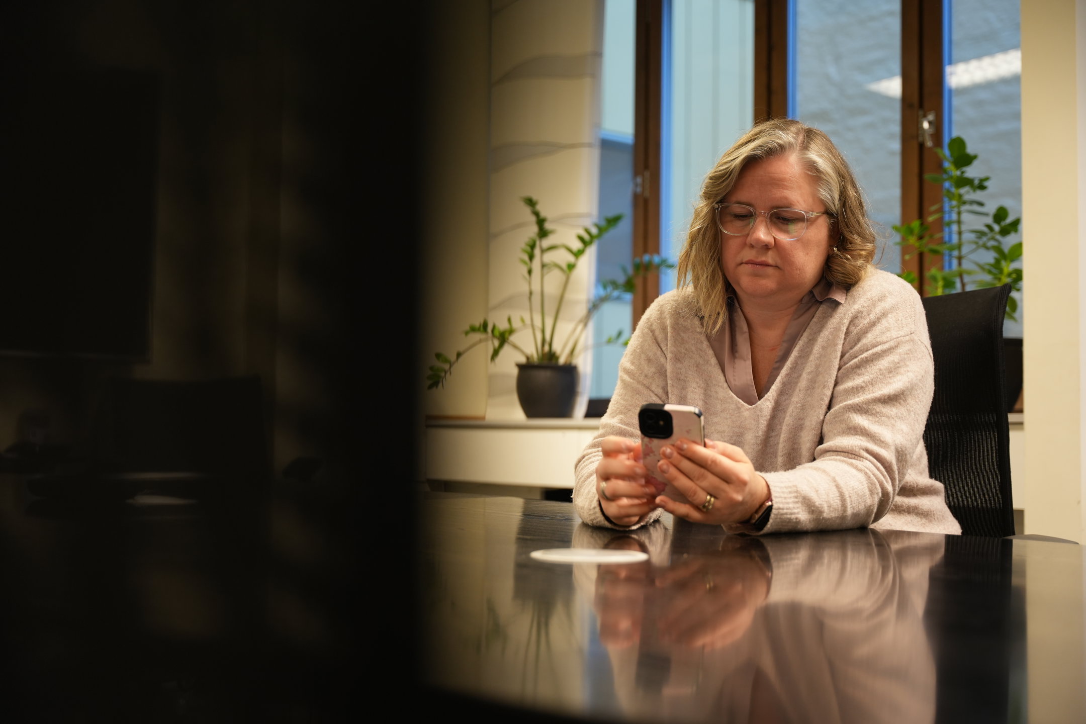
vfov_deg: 30.8
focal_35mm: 44
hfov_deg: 44.9
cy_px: 362
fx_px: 1315
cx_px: 543
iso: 800
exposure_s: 1/60
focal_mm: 43.6
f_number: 2.8
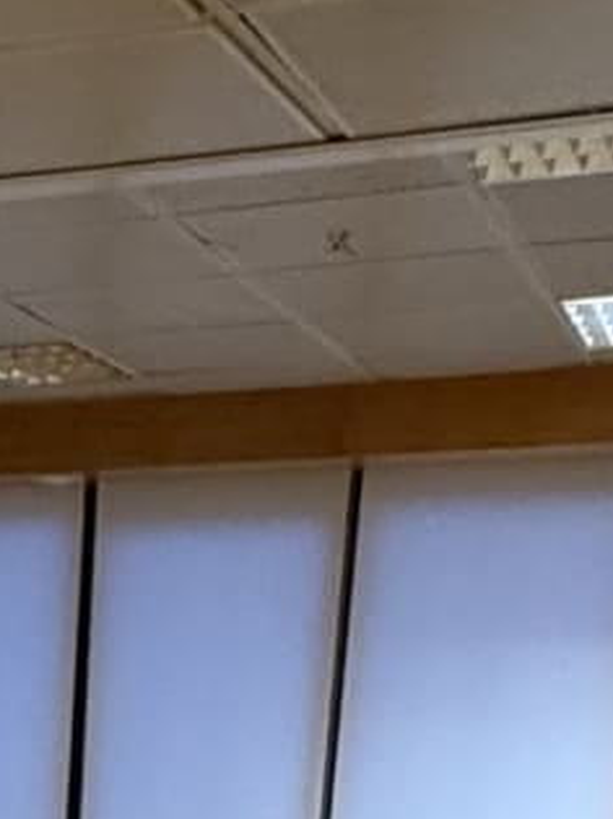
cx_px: -218
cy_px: 1635
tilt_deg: -20.2
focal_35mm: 91
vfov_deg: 16.5
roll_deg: -1.1
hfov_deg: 15.3
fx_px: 2150
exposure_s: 1/50
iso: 500
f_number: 2.2
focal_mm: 2.22
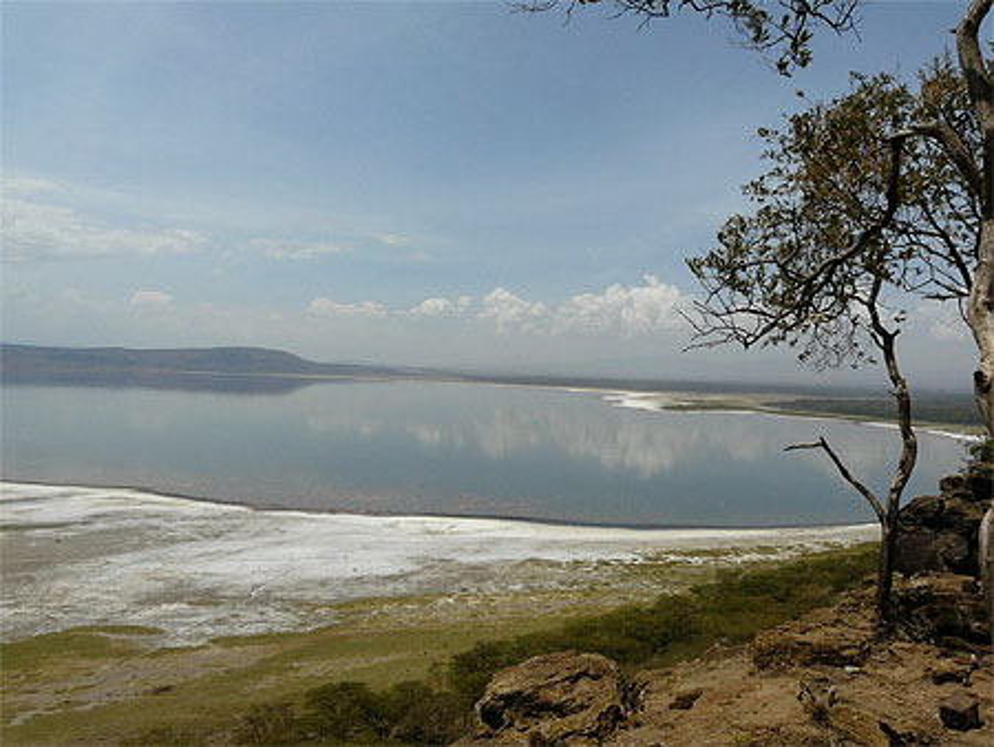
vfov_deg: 49.8
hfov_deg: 63.4
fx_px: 804
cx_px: 497
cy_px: 374
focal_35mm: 28
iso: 100
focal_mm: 4.6
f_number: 8
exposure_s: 1/400
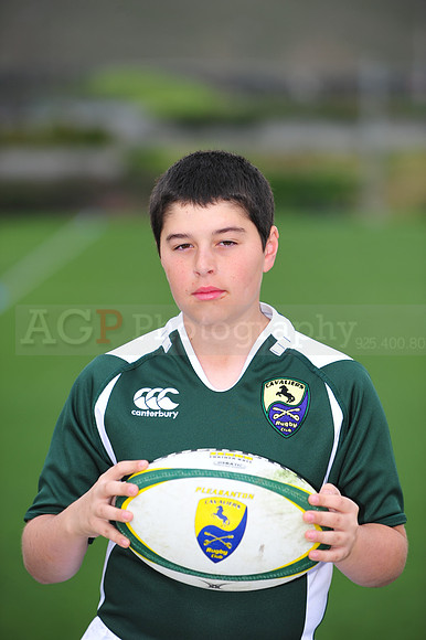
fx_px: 3110
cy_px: 320
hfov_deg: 7.8
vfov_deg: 11.8
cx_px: 213
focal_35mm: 175
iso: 200
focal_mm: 175
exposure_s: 1/320
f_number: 4.5
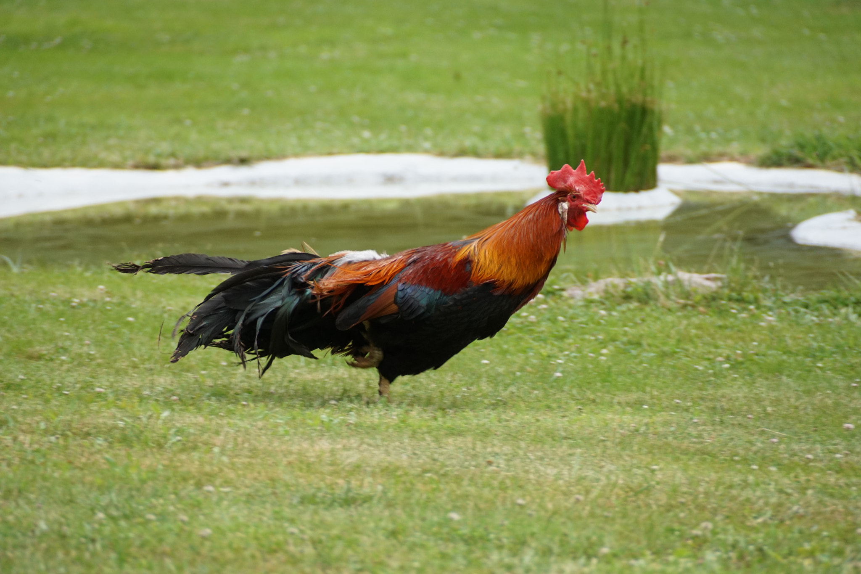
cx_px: 430
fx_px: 8967
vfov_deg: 3.7
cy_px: 287
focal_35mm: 375
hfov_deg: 5.5
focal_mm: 250
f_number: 6.3
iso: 800
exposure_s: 1/500
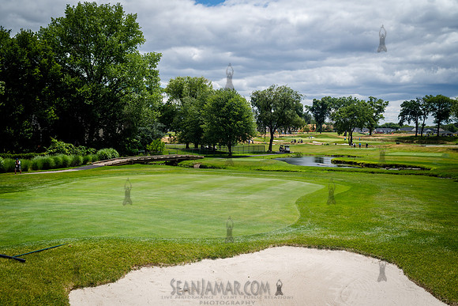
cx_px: 229
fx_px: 445
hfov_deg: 54.4
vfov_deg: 37.9
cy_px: 153
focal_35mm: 35
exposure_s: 1/1250
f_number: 5.6
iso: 200
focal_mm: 35
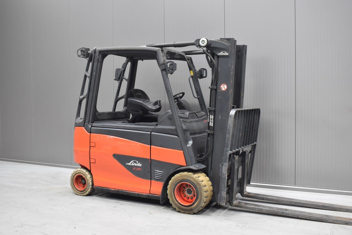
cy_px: 118
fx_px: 352
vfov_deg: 36.9
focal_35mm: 36
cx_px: 176
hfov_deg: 53.1
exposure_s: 1/30
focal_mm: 24
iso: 1600
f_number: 4.5
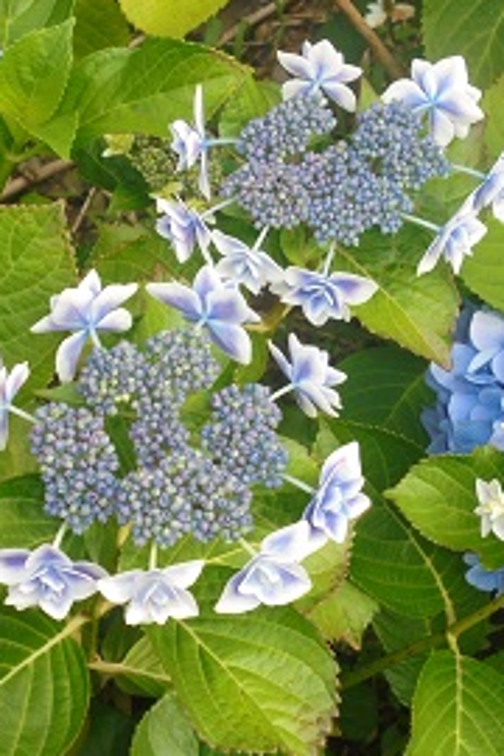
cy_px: 400
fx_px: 1638
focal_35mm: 78
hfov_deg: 17.5
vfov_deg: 26.0
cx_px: 323
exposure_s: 1/60
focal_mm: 8.9
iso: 200
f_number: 4.8
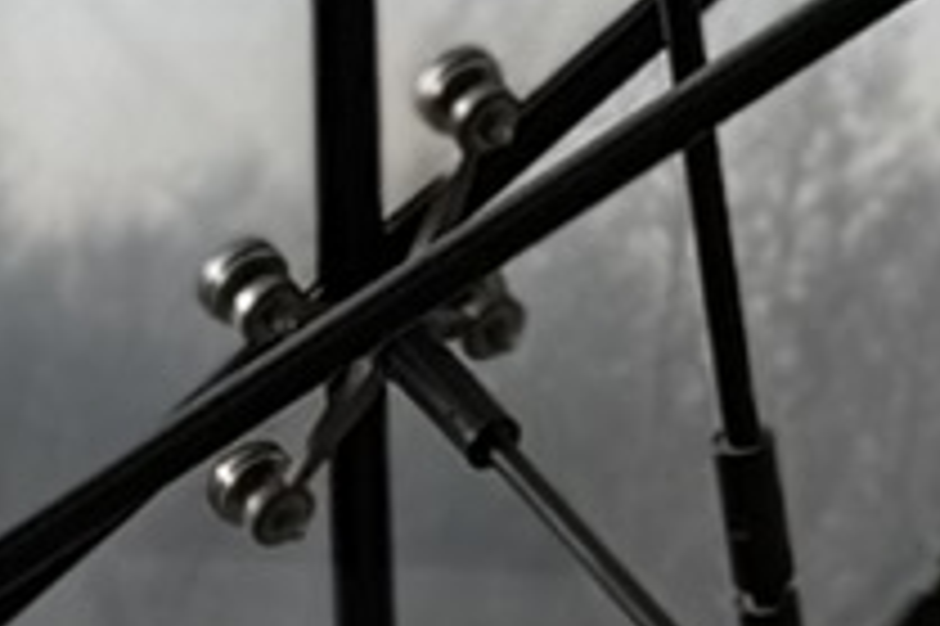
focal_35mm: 490
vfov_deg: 2.8
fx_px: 12784
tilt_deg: -0.1
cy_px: 1482
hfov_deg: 4.2
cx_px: -846
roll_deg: -1.1
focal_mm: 6.76
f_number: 1.78
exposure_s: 1/2717
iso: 64
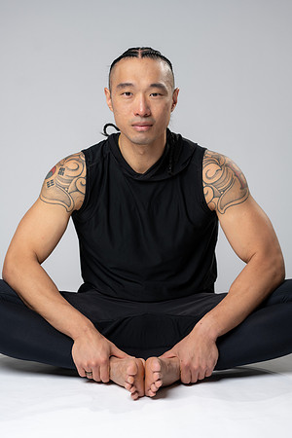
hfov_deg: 16.1
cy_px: 219
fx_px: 1034
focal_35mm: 85
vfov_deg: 23.9
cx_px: 146
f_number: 3.2
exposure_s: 1/160
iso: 200
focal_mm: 85
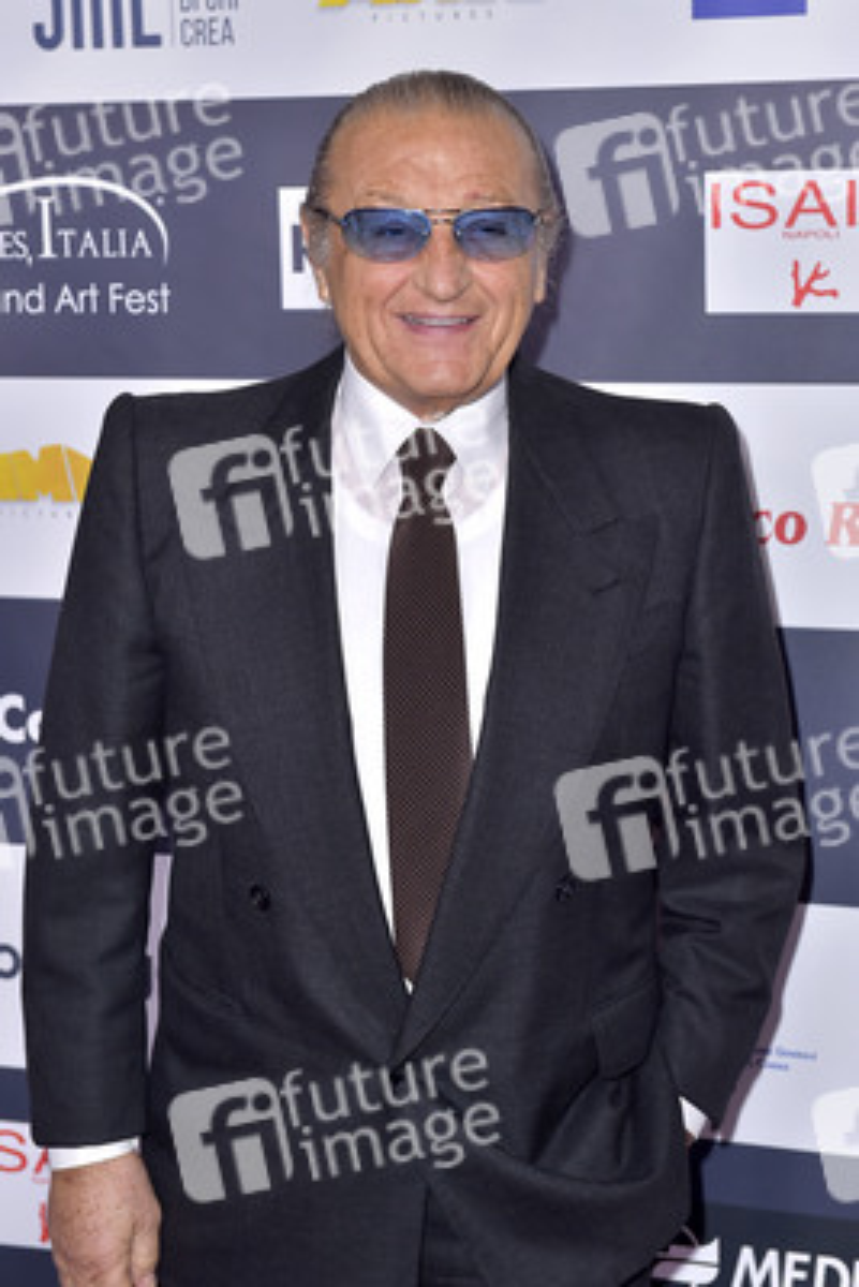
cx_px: 430
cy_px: 644
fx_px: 2503
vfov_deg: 28.8
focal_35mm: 70
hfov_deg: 19.5
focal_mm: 70
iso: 500
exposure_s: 1/320
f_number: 6.3
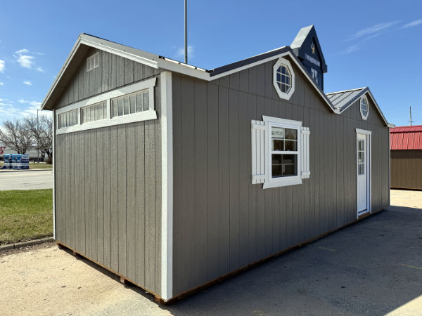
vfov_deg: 56.8
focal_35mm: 24
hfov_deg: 71.6
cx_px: 211
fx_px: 293
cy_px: 158
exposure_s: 1/3953
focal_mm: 6.8
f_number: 1.8
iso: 80
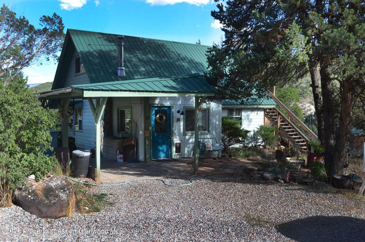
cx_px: 182
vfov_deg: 36.7
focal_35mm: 36
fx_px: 364
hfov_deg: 53.2
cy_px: 121
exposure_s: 1/200
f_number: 7.1
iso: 200
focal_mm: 24
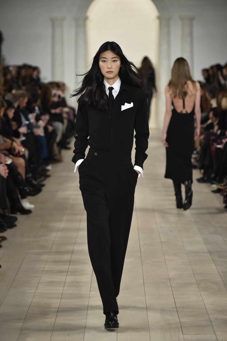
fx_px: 1373
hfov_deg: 9.5
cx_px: 114
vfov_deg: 14.2
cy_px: 170
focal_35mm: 145
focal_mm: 145
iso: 640
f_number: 4
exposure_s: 1/640
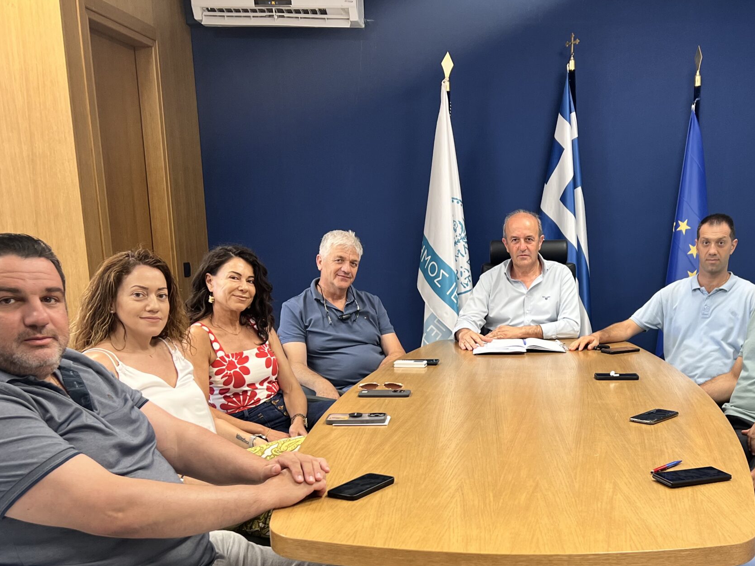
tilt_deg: -14.1
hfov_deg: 46.0
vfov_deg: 35.2
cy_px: 420
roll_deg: -0.2
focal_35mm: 40
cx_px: 507
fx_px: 872
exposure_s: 1/100
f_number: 1.5
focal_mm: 5.7
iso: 125
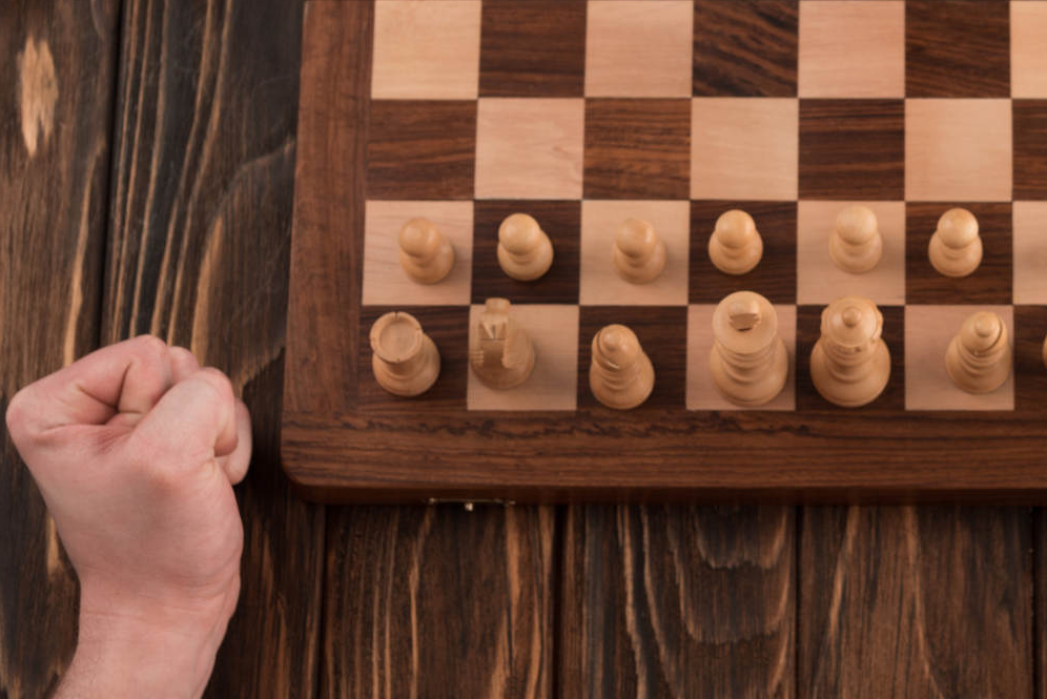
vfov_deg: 10.1
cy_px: 53
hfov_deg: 15.1
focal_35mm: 135
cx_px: 862
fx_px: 3928
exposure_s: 1/200
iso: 100
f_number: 6.3
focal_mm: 70
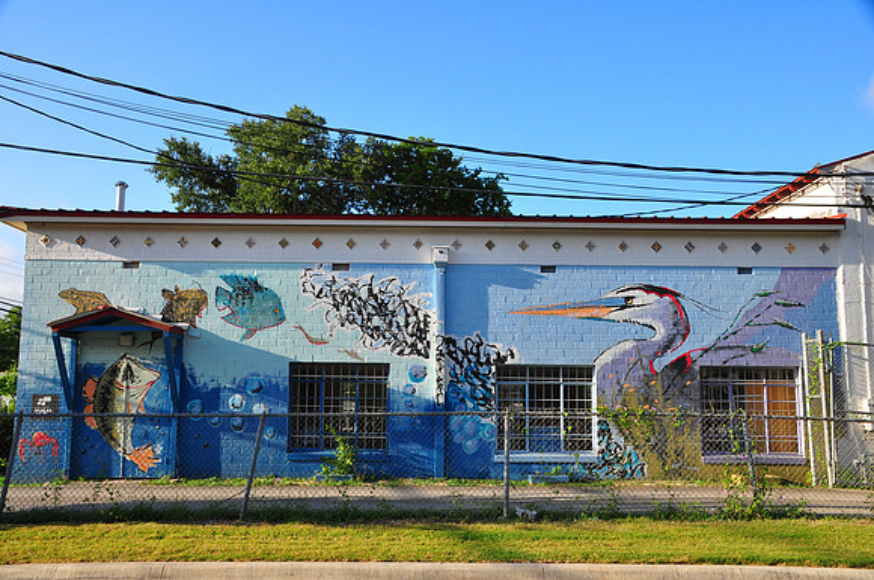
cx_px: 437
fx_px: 873
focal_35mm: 36
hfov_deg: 53.2
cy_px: 290
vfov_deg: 36.8
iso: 200
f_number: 11
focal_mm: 24
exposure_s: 1/125
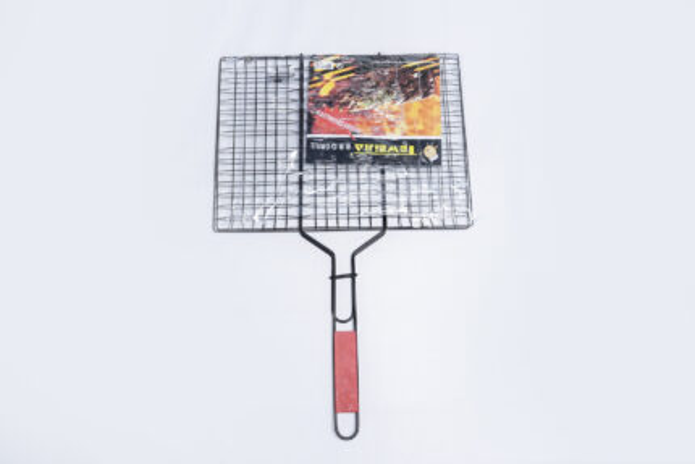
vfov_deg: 37.9
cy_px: 232
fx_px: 676
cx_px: 348
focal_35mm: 35
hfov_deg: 54.4
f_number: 9
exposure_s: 1/200
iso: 3200
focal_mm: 35
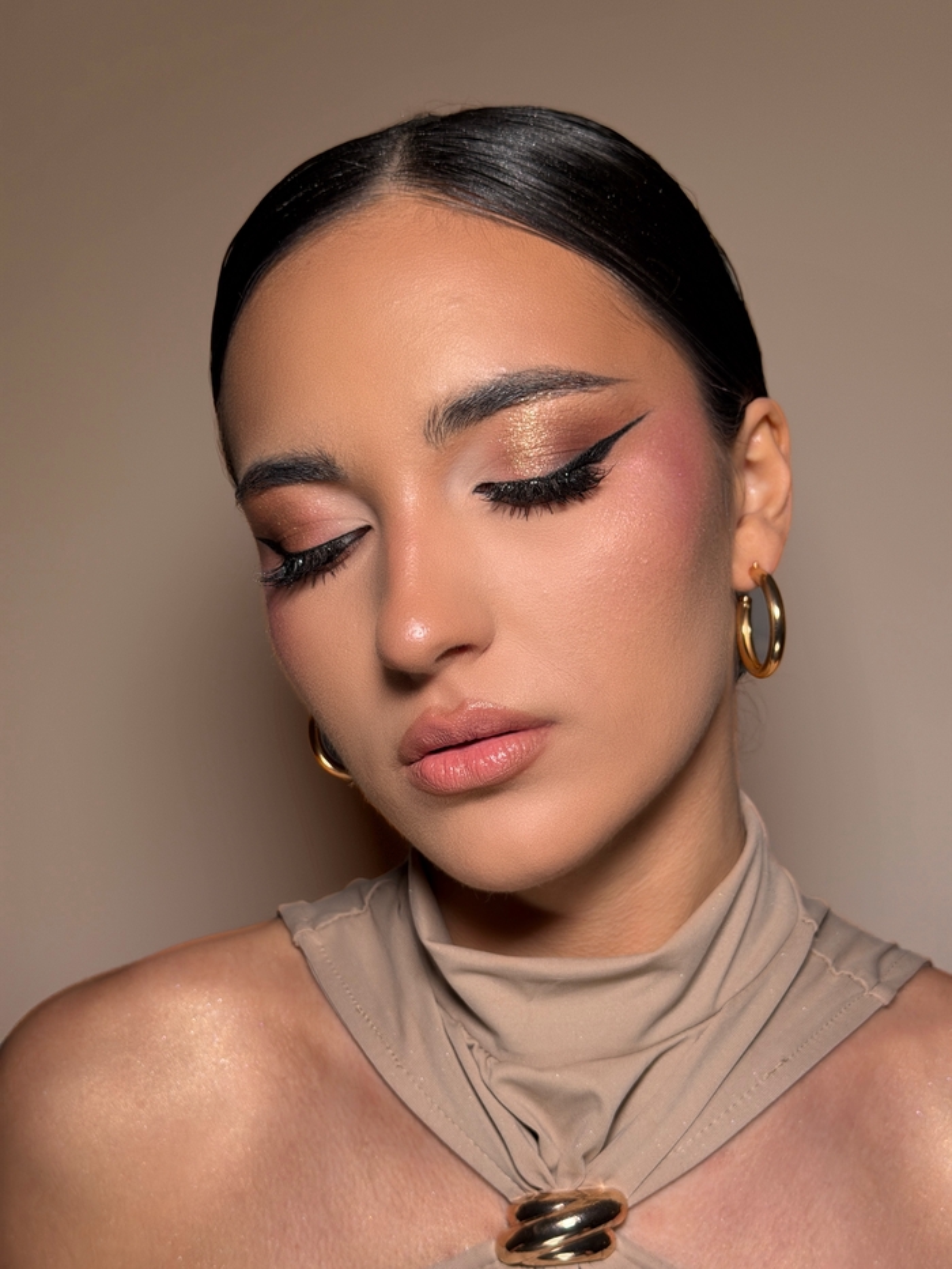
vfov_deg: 39.7
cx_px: 476
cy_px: 634
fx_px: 1760
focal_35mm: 48
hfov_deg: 30.3
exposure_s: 1/158
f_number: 1.78
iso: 50
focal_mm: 6.76
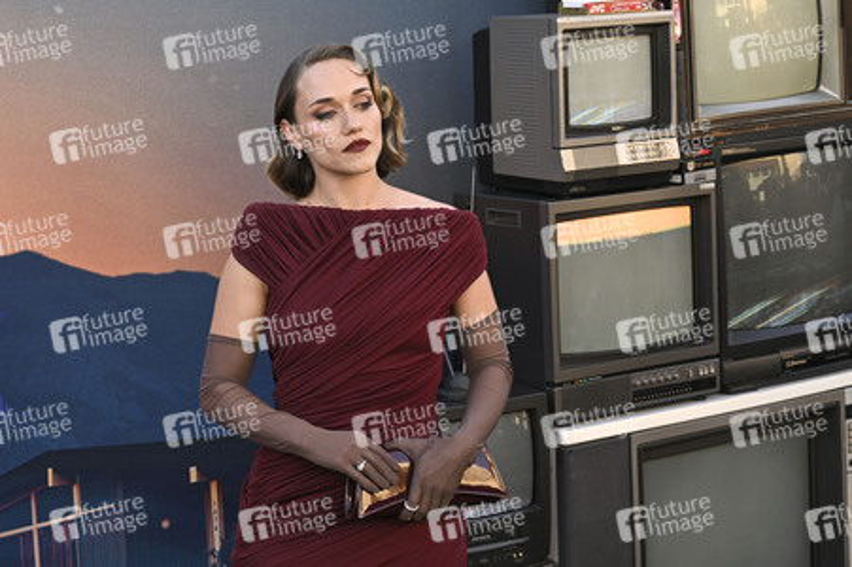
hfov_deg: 27.7
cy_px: 284
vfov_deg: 18.6
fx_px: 1726
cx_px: 426
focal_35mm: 73
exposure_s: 1/320
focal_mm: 73
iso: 500
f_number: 7.1
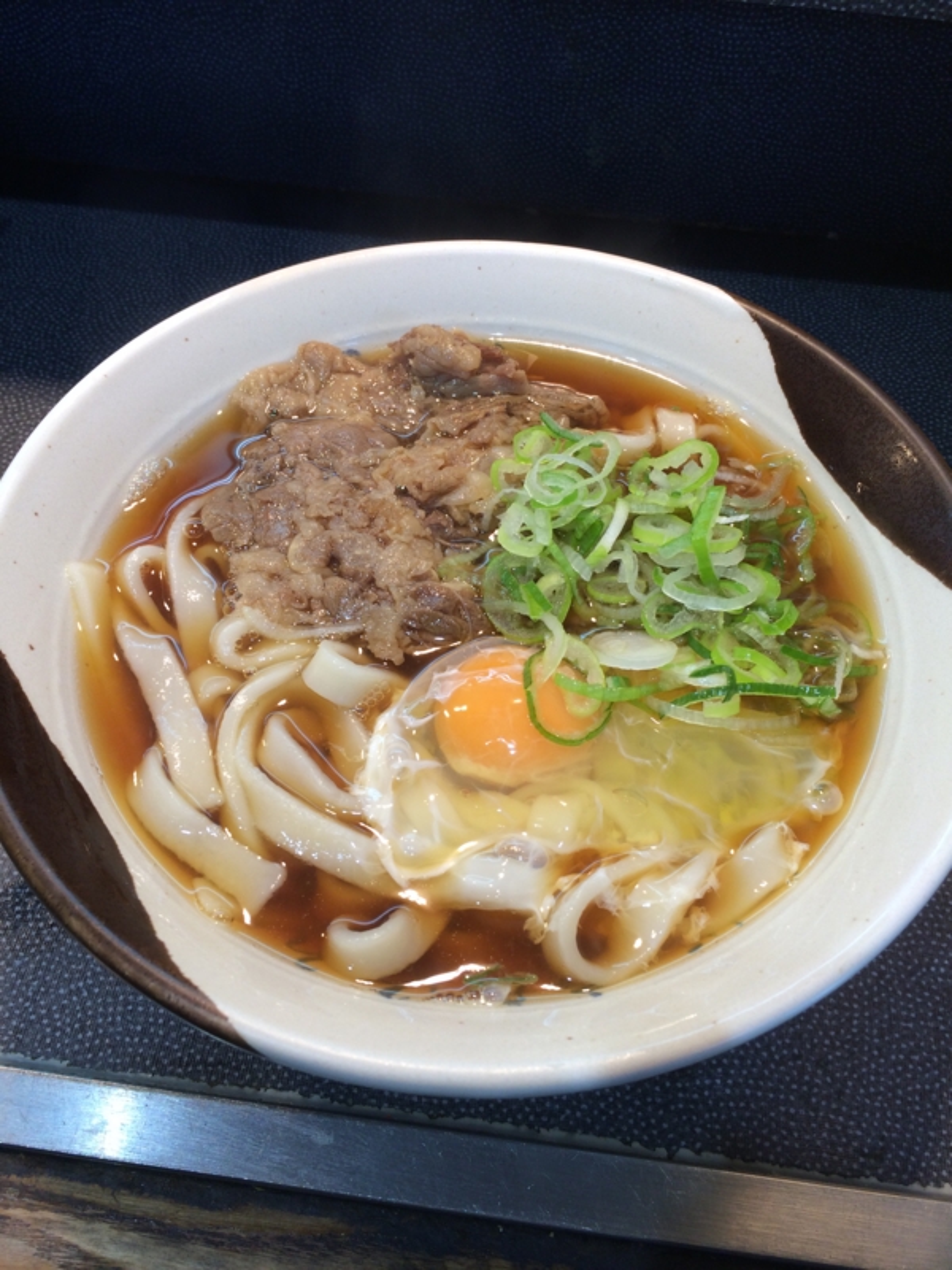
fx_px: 1063
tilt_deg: -55.6
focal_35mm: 29
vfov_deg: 61.7
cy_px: 635
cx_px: 476
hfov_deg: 48.2
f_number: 2.2
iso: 40
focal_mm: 4.15
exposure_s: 1/60
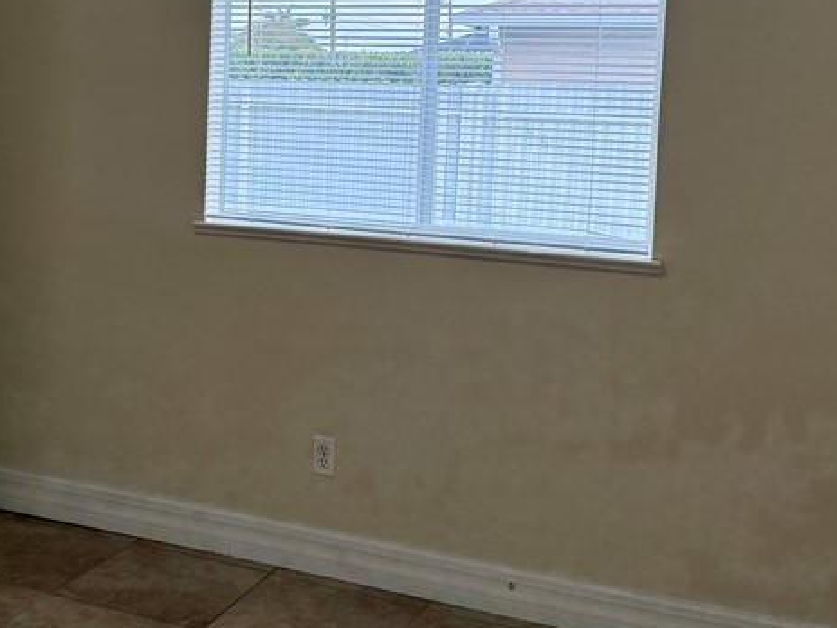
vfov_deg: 27.1
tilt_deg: -1.9
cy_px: 152
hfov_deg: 35.3
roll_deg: -2.6
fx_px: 1282
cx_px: 195
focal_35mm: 53
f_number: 1.78
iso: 200
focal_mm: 6.76
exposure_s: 1/230
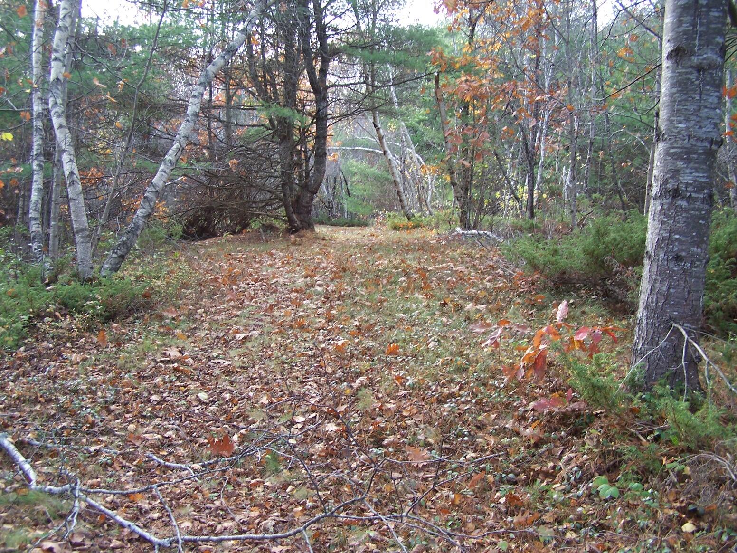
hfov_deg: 49.0
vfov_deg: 37.7
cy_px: 276
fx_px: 809
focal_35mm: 38
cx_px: 368
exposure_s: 1/80
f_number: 2.8
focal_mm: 6.3
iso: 80
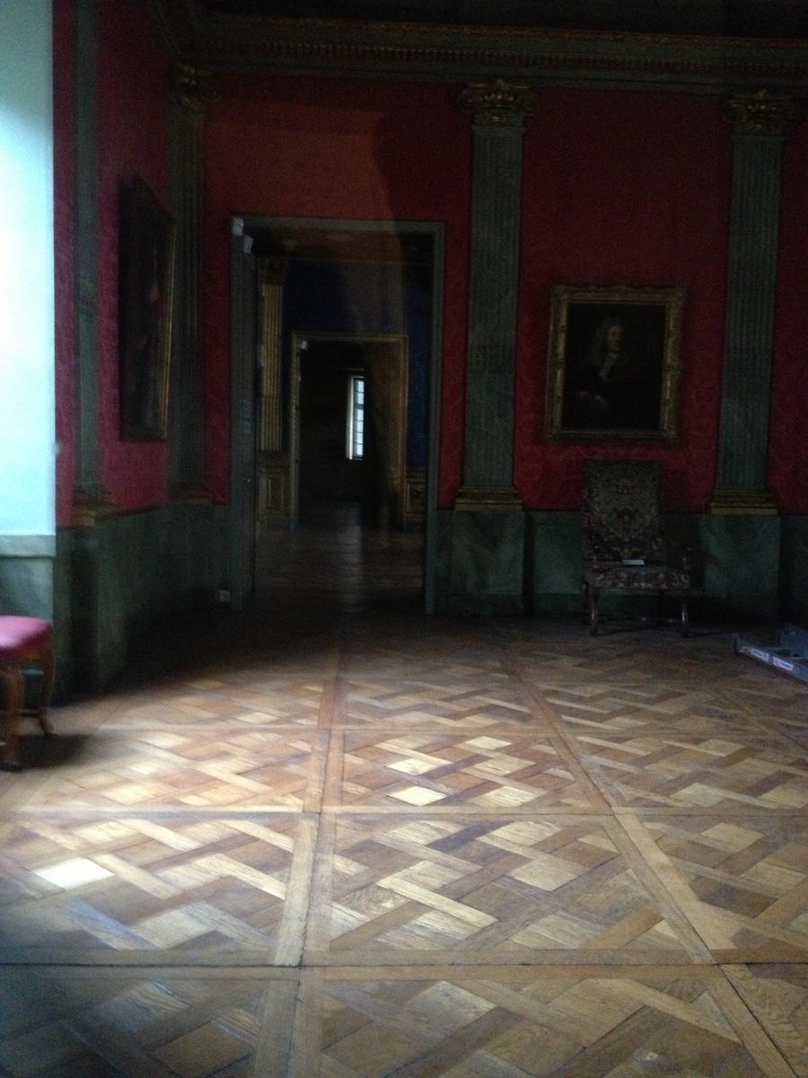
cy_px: 539
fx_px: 1089
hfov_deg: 40.7
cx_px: 404
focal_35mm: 35
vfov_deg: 52.6
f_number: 2.4
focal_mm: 4.28
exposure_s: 1/15
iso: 800
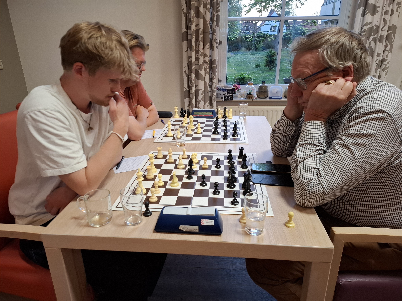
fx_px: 267
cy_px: 150
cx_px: 201
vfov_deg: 58.9
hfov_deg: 73.9
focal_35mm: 23
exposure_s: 1/50
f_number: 1.8
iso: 250
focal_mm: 5.54
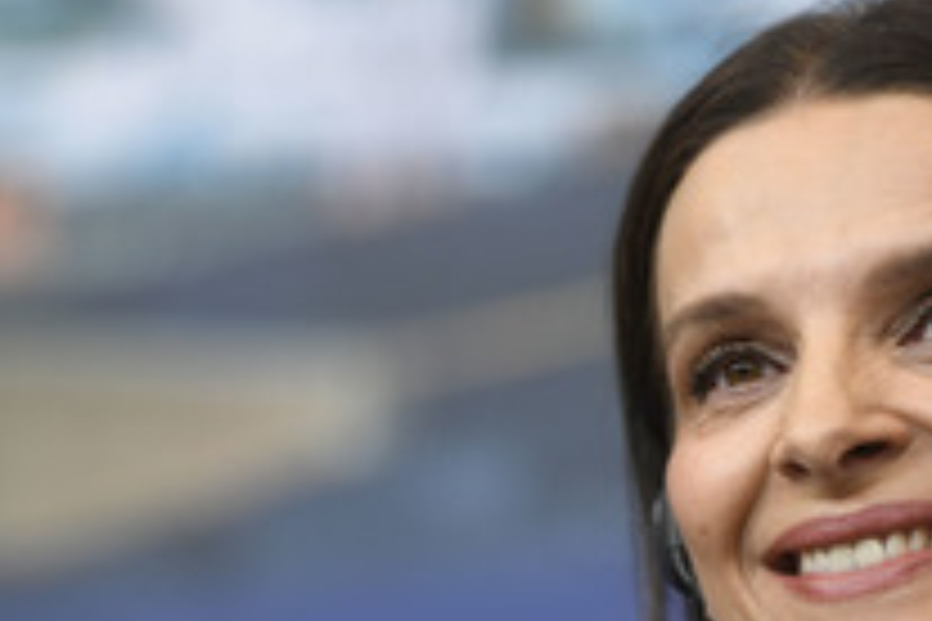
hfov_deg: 4.7
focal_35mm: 436
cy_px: 598
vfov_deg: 3.2
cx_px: 493
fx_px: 11287
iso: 1000
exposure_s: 1/320
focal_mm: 200
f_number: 3.5
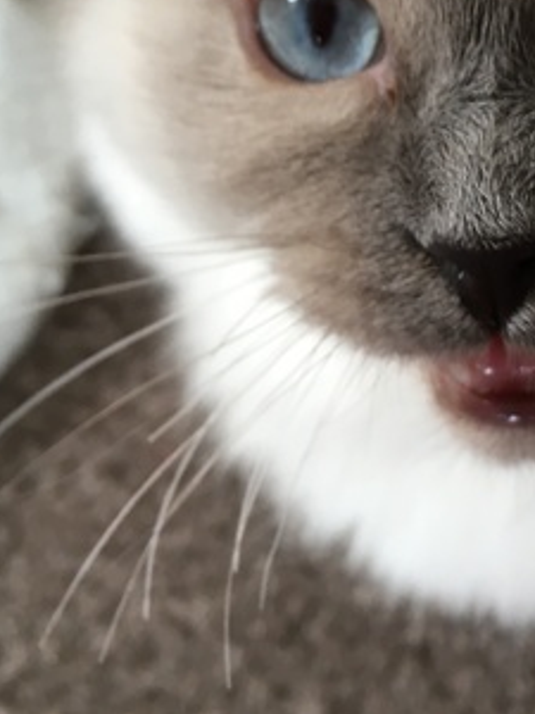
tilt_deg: -69.6
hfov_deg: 24.5
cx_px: 480
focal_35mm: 58
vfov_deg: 32.9
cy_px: 221
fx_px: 1195
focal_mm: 4.15
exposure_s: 1/33
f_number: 2.2
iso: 80
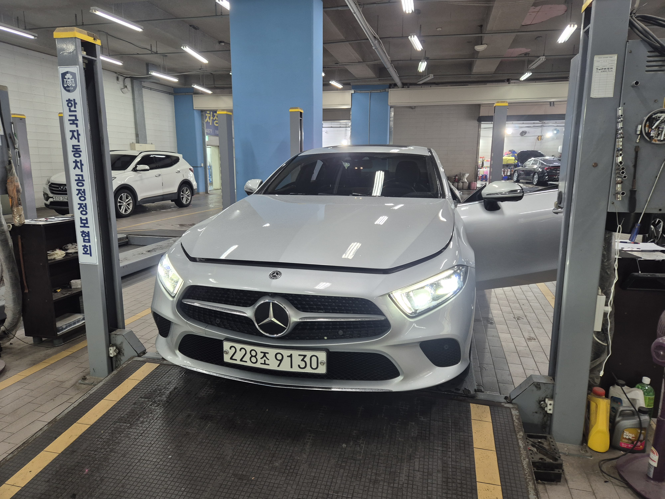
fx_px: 442
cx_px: 332
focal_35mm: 23
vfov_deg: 58.9
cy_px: 250
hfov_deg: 73.9
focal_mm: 5.4
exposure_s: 1/50
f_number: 1.8
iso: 125
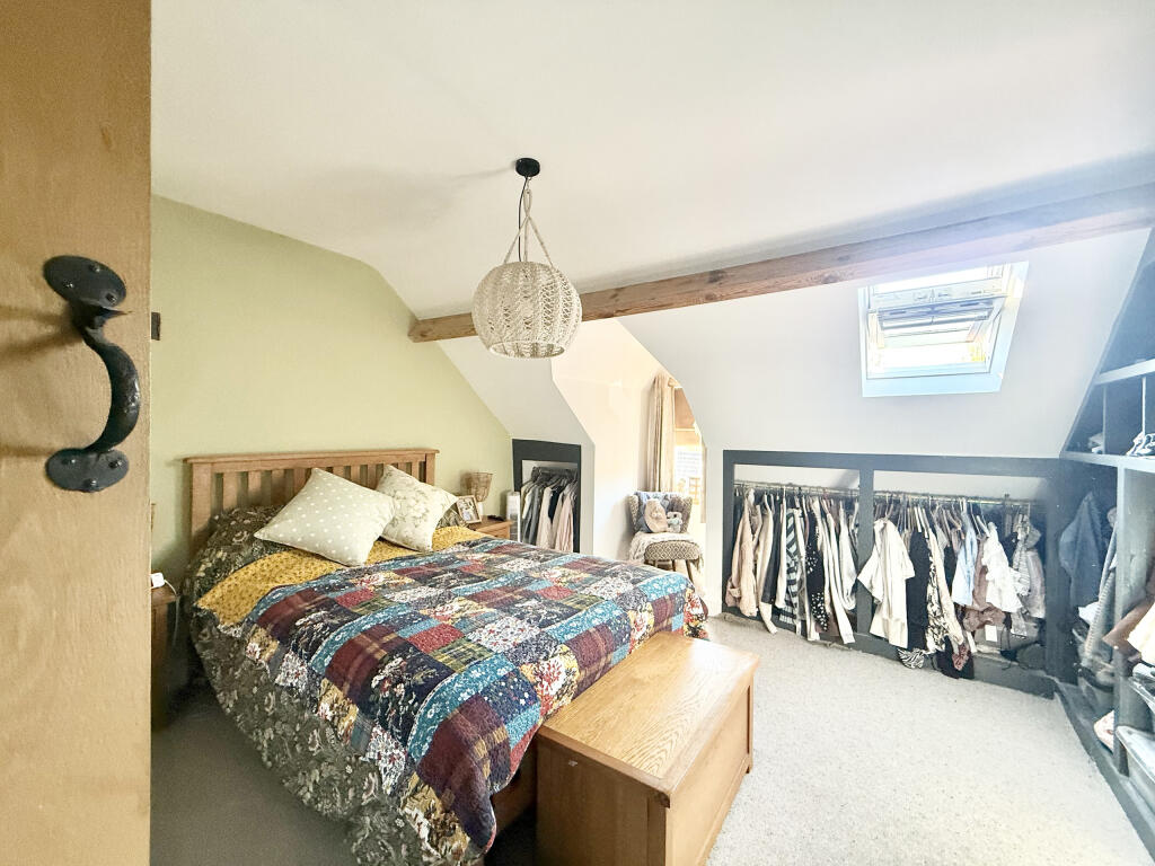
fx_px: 467
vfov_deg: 85.7
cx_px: 578
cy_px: 433
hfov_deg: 102.1
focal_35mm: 14
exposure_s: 1/69
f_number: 2.2
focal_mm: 2.22
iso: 320
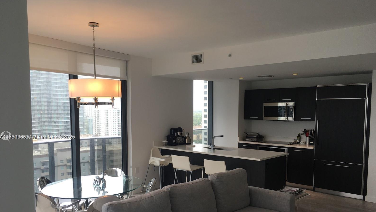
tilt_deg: -3.9
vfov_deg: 36.4
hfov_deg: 61.0
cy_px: 137
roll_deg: +1.3
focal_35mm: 32
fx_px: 319
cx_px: 189
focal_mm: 4.15
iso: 32
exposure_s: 1/120
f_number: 2.2
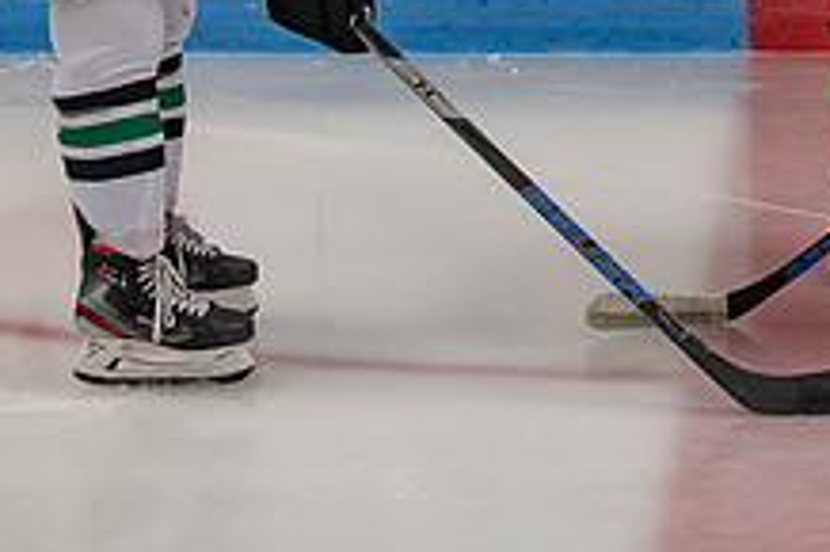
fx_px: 3363
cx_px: 900
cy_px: -251
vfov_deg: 9.2
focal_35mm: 146
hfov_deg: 13.8
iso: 1250
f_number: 4
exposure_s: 1/250
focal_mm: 28
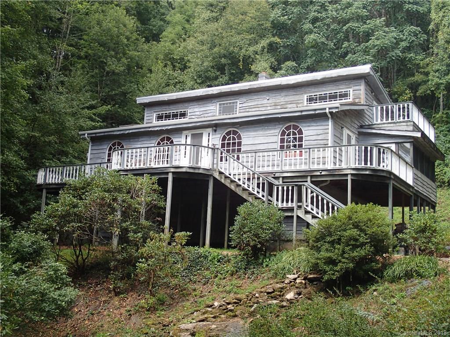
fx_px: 559
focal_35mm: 43
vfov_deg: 33.6
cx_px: 225
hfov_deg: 43.9
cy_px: 168
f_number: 4
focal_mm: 7.86
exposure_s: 1/100
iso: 100
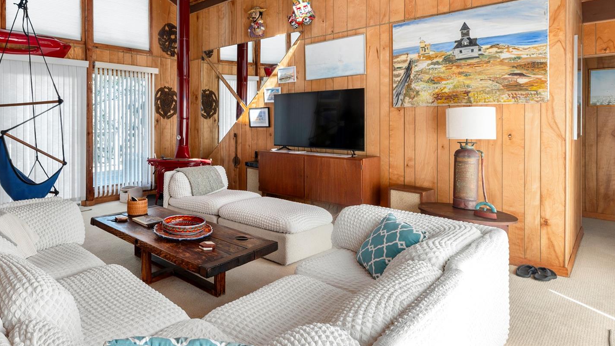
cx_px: 187
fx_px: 342
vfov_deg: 53.4
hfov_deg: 80.0
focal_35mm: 21
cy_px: 148
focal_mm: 14
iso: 320
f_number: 7.1
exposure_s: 1/13
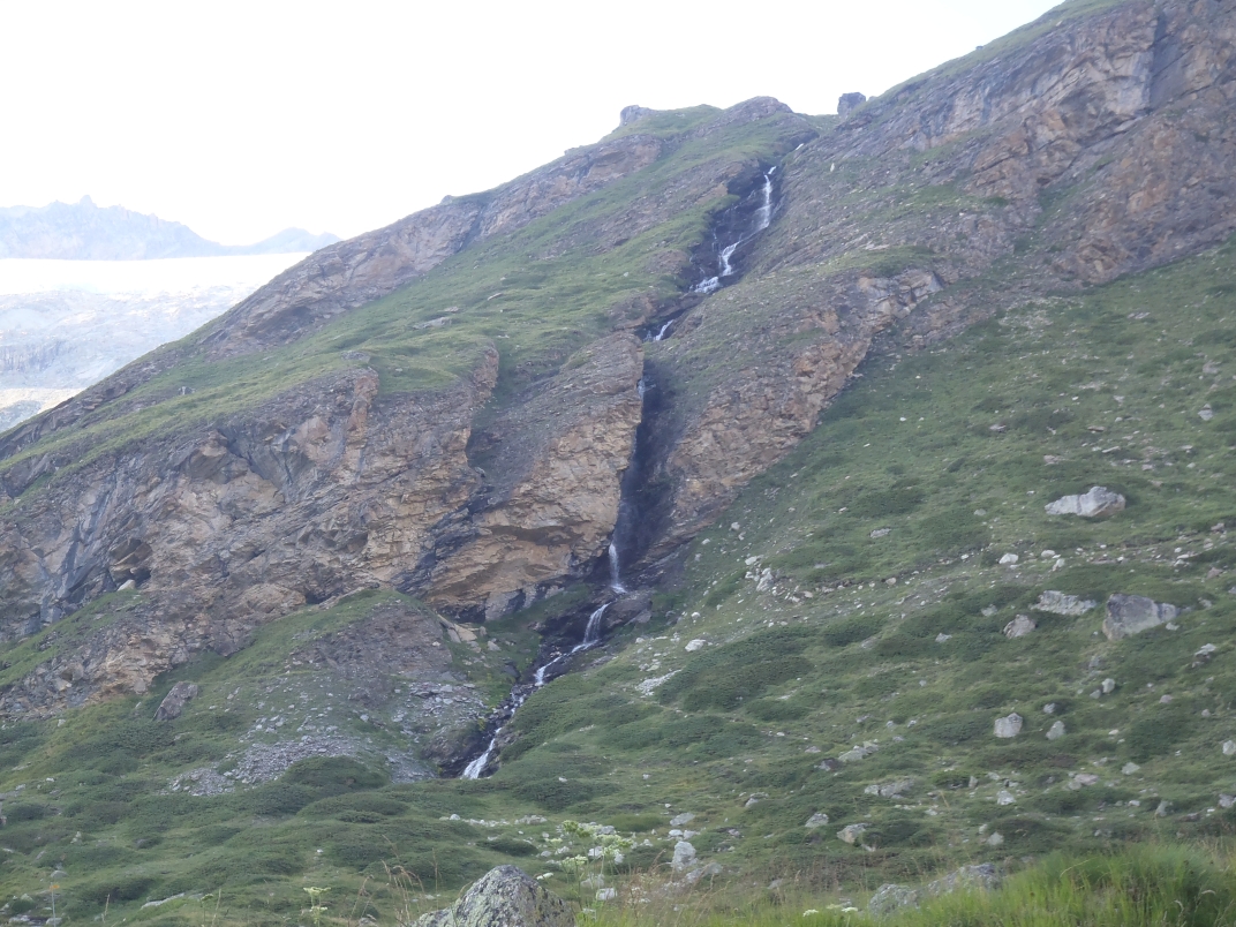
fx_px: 2607
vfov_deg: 20.2
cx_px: 618
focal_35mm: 73
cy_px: 464
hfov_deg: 26.7
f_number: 4
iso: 125
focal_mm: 13.18
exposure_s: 1/60
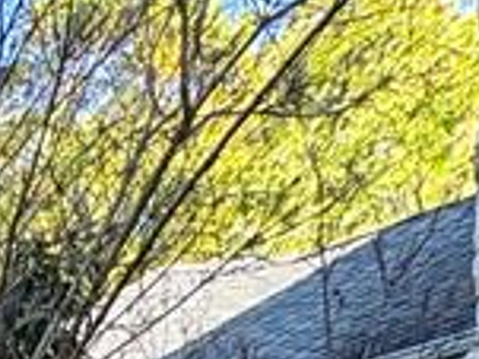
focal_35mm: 95
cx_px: -628
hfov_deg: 14.6
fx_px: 1314
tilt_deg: -4.7
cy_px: 1182
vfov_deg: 9.9
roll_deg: +0.7
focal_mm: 2.22
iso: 80
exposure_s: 1/105
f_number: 2.2
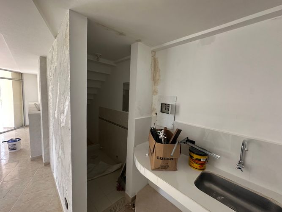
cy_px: 106
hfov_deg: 102.1
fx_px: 114
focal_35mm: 14
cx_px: 141
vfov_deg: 85.7
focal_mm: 2.22
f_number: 2.2
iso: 125
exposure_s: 1/99
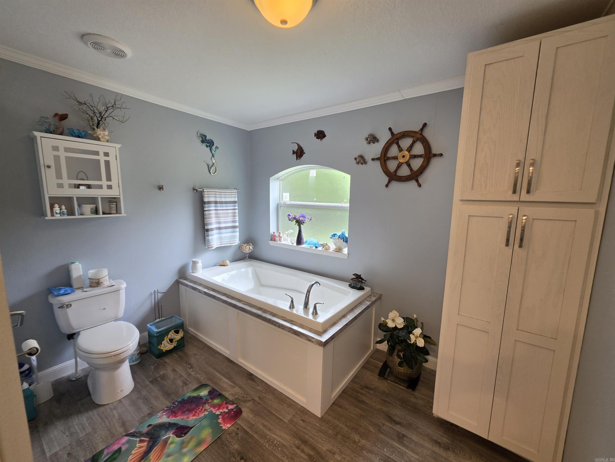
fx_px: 231
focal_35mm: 13
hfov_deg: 106.2
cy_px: 231
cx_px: 308
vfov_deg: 89.9
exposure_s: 1/120
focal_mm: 2.2
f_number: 1.9
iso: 125
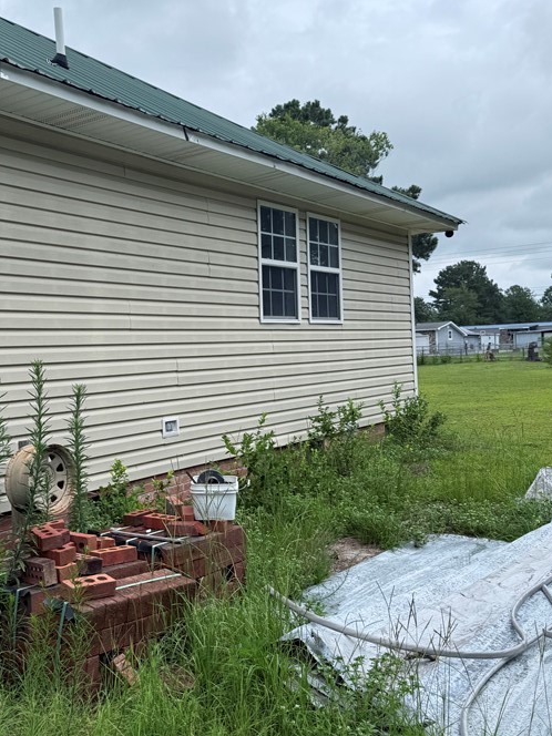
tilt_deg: +4.4
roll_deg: +4.8
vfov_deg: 50.1
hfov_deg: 38.3
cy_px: 336
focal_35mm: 37
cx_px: 194
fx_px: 787
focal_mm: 6.76
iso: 80
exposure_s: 1/5714
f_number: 1.78
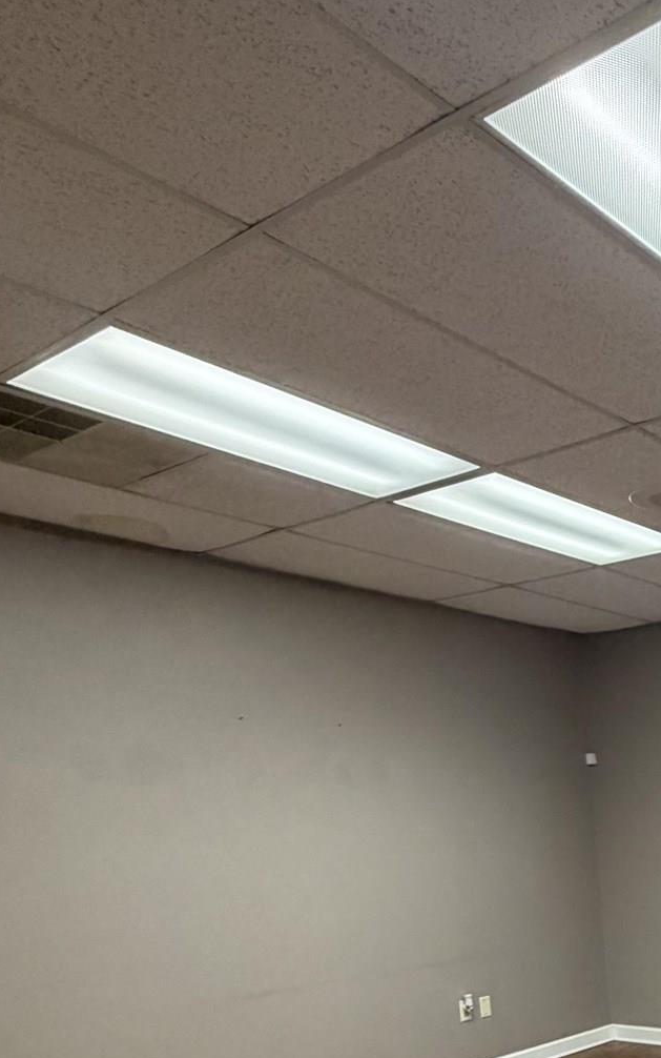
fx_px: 980
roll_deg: +2.5
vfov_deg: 47.3
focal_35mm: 34
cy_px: 1055
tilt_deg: -14.9
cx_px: 797
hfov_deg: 31.2
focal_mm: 2.22
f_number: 2.2
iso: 250
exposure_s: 1/60
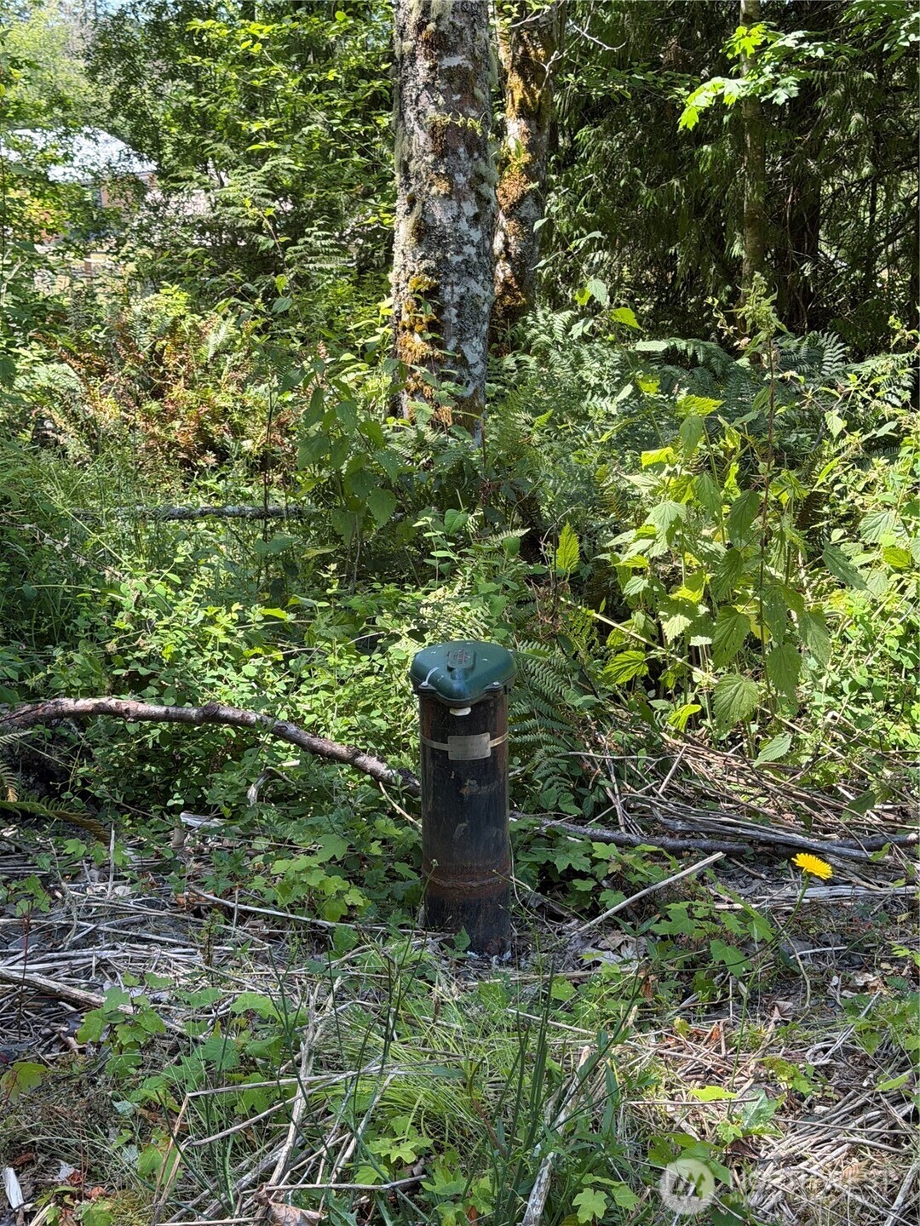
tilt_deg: -18.1
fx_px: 1701
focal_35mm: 48
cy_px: 613
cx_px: 460
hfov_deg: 30.3
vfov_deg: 39.7
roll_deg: +1.5
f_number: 1.78
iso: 80
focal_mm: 6.76
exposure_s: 1/356
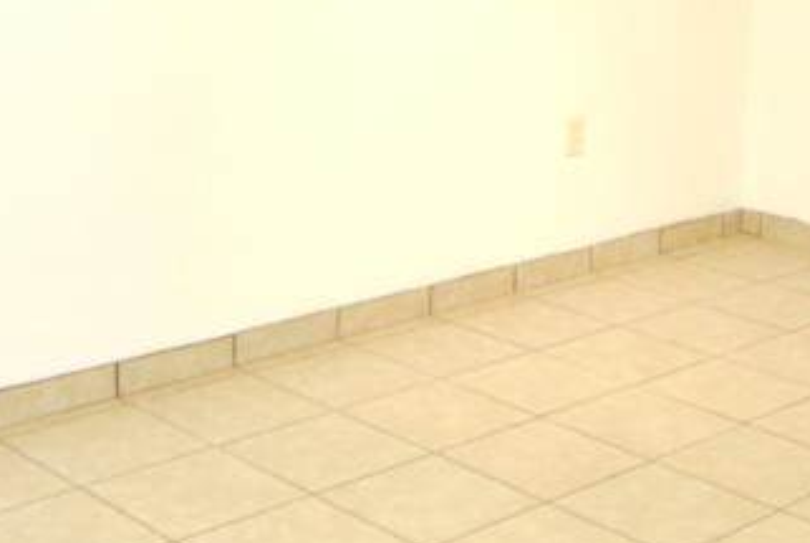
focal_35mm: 70
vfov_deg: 18.8
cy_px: -53
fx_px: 1577
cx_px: 469
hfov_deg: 28.8
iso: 360
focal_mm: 10
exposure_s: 1/30
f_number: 4
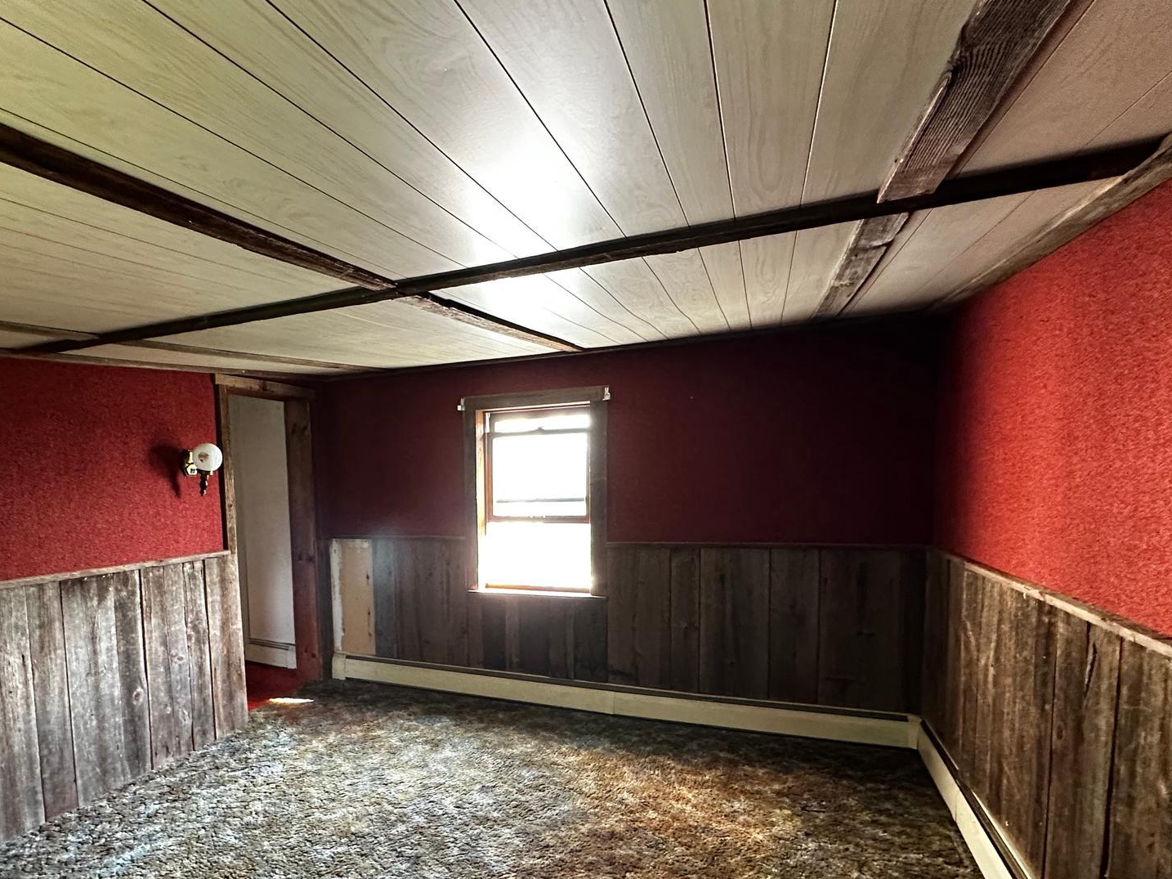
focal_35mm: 20
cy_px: 553
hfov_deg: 80.2
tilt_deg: -5.7
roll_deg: +1.3
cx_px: 440
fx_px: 677
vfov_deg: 64.9
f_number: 2.2
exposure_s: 1/60
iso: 640
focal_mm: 2.22
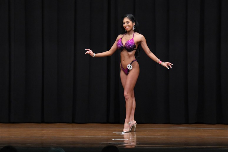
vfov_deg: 6.1
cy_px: 76
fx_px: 1424
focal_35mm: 225
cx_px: 114
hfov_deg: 9.2
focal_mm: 150
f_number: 5.6
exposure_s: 1/400
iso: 6400
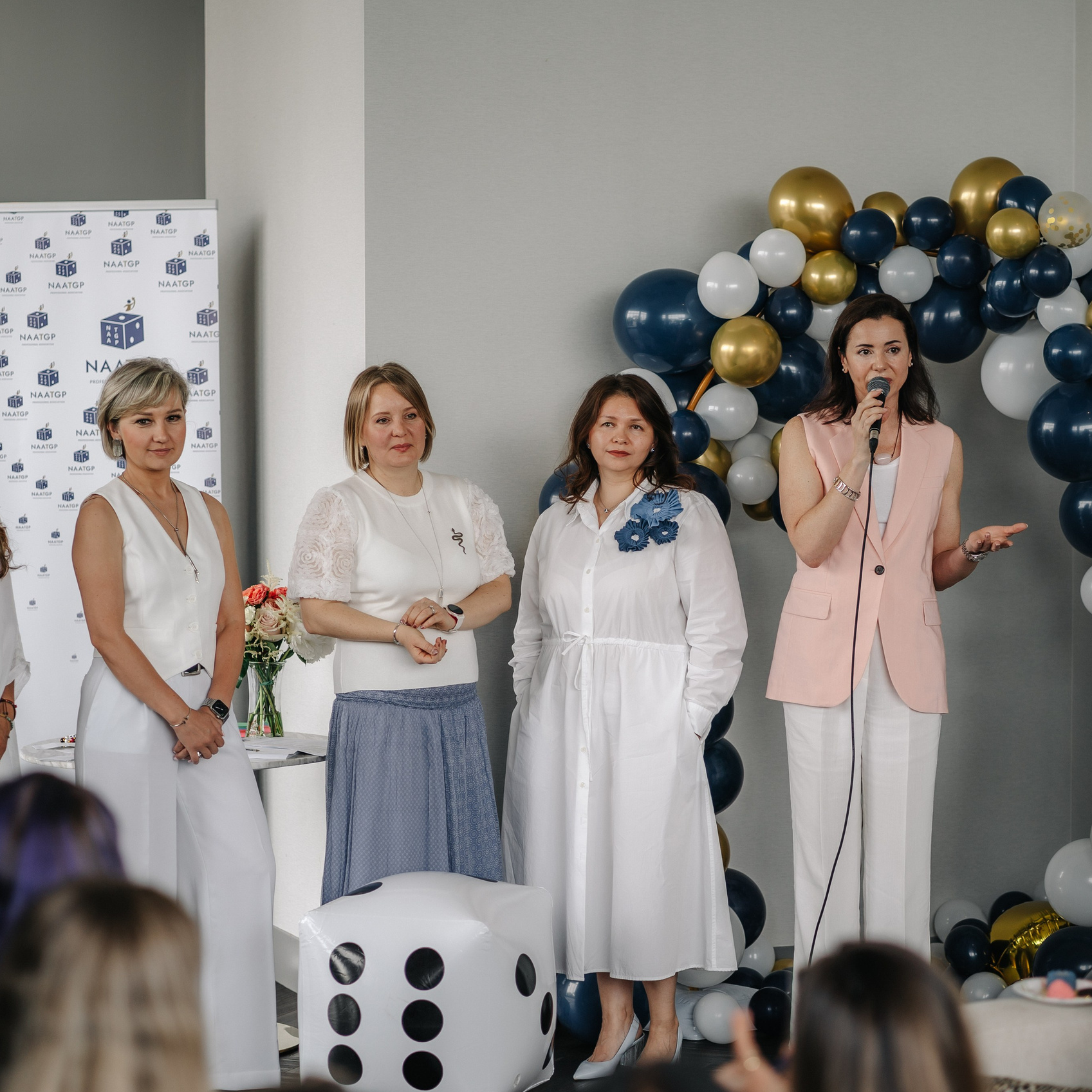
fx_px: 3890
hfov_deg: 16.0
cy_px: 546
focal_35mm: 109
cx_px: 565
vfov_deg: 16.0
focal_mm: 85
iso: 160
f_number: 2.2
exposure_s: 1/250
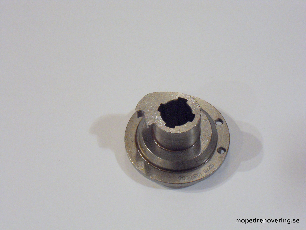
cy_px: 115
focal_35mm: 80
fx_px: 707
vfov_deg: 18.4
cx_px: 153
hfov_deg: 24.4
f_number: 5.3
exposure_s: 1/45
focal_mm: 14
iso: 400
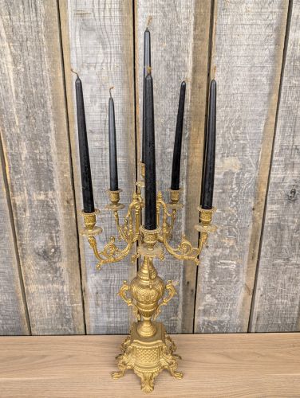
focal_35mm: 24
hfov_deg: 56.9
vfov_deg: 71.5
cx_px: 150
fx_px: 277
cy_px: 199
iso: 506
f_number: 1.68
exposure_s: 1/24
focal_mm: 6.9
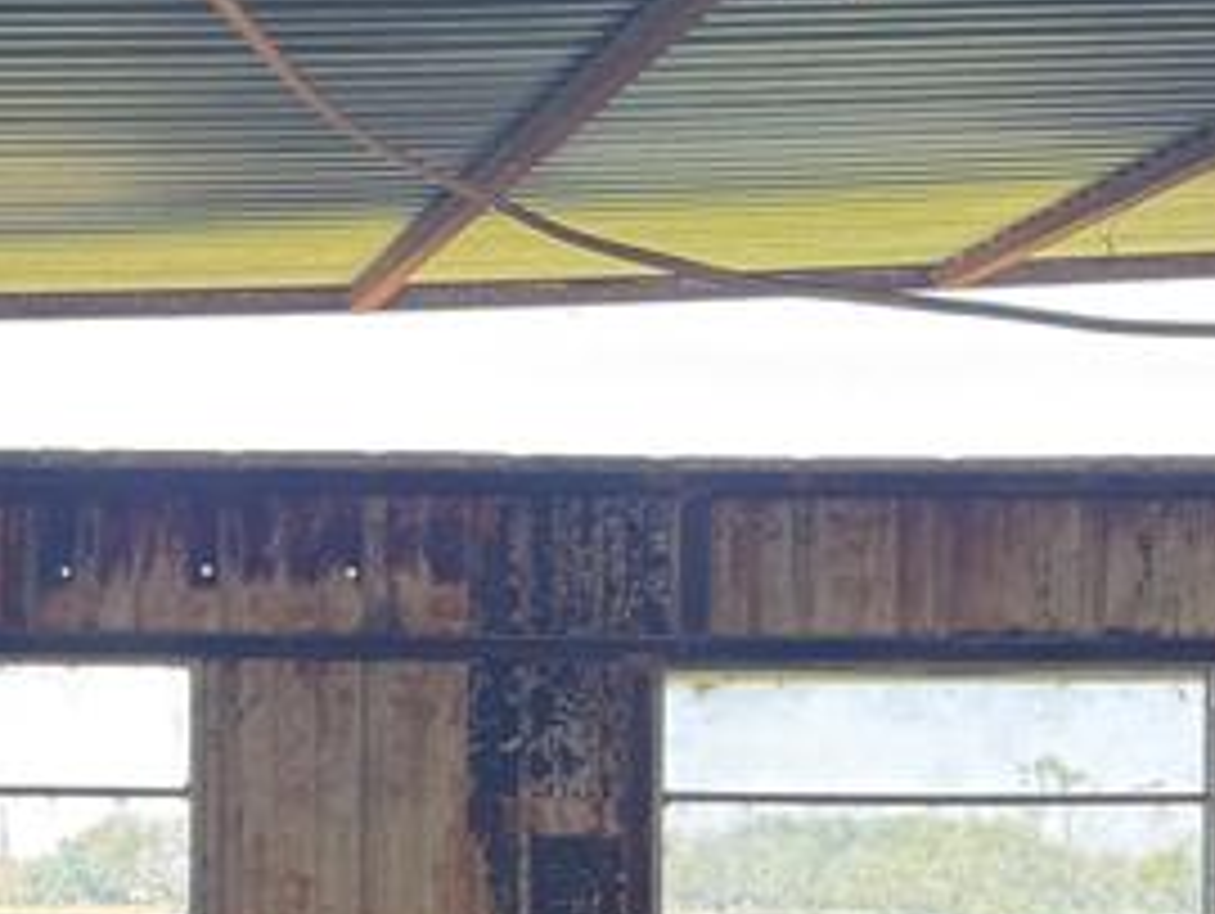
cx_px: 207
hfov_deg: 21.2
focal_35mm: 91
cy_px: 905
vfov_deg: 16.0
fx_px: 3197
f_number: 1.78
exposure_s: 1/121
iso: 50
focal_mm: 6.76
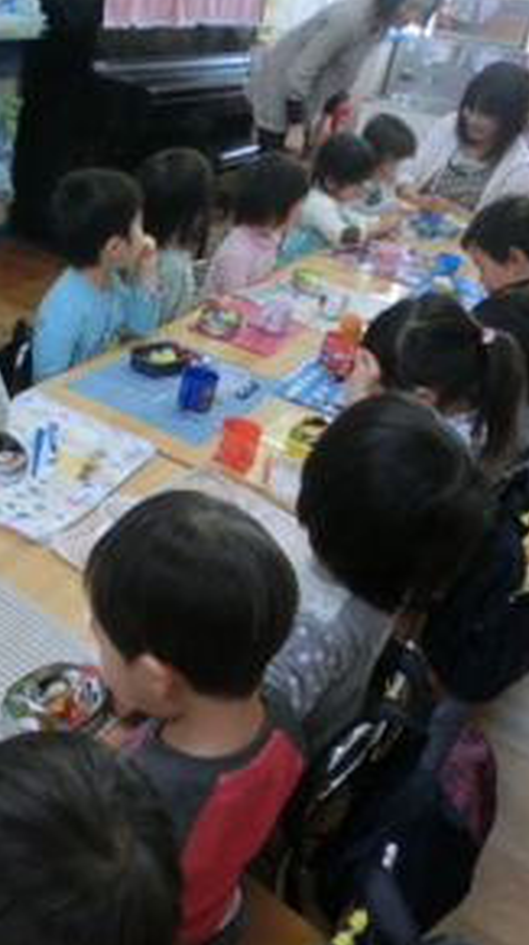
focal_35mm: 36
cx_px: 42
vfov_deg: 55.3
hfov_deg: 31.1
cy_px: 477
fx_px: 901
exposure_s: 1/125
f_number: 3
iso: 400
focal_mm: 4.24
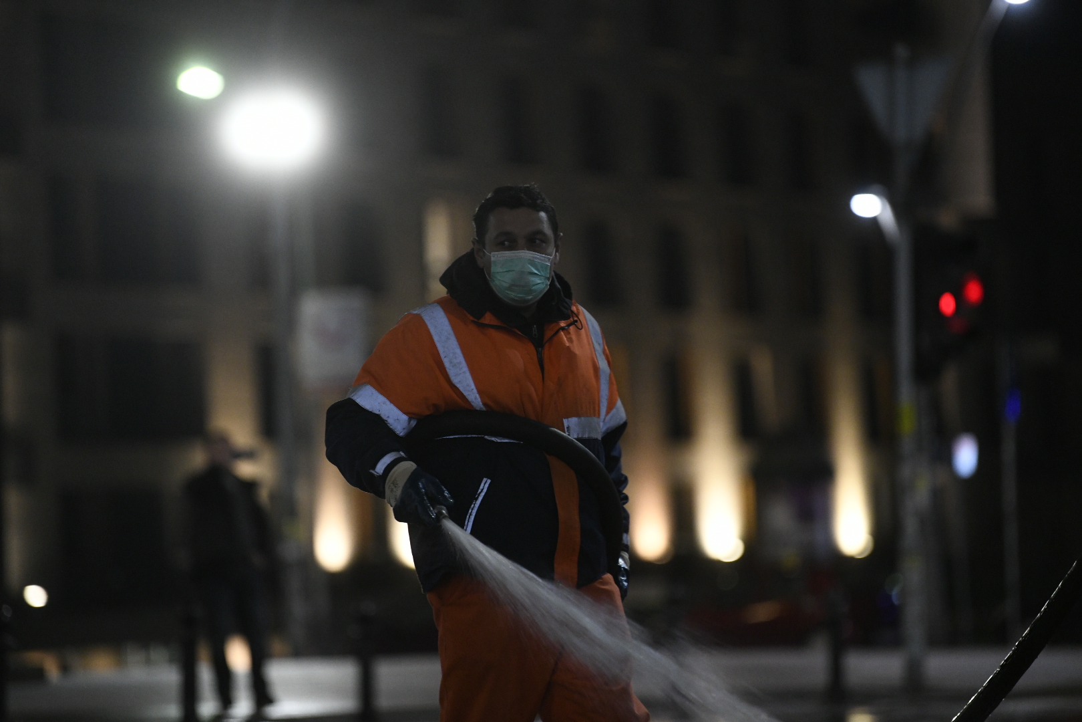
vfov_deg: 7.4
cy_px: 361
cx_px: 541
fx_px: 5560
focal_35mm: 185
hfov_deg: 11.1
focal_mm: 185
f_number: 2.8
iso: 5000
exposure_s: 1/160
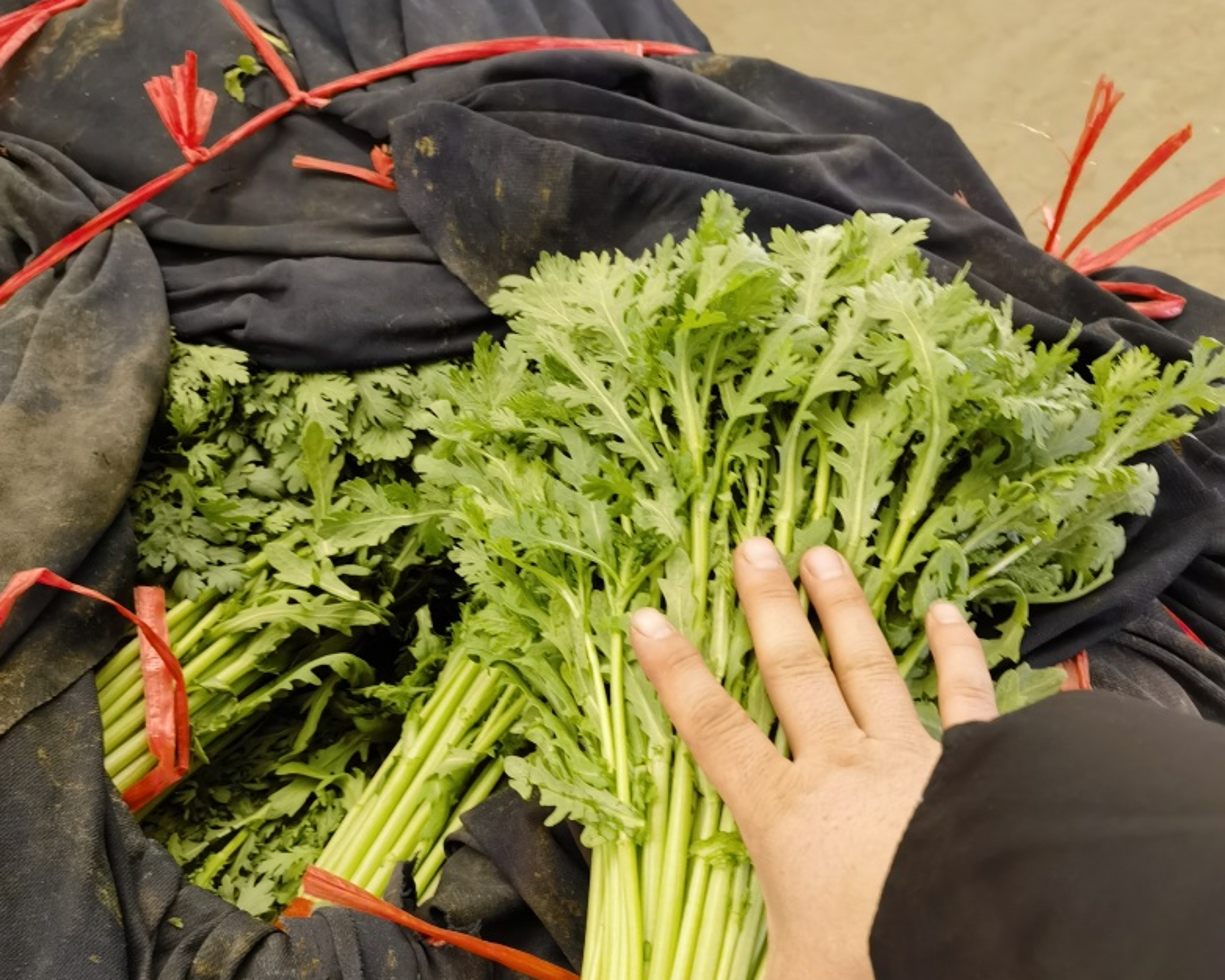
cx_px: 612
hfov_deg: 50.3
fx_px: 1305
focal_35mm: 36
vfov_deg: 40.9
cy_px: 600
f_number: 1.9
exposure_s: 1/33.3
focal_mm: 6.67
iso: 500
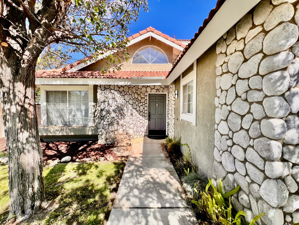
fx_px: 112
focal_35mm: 13
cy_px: 112
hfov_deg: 106.2
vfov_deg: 89.9
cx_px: 150
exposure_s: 1/951
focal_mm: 1.57
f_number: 1.8
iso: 32
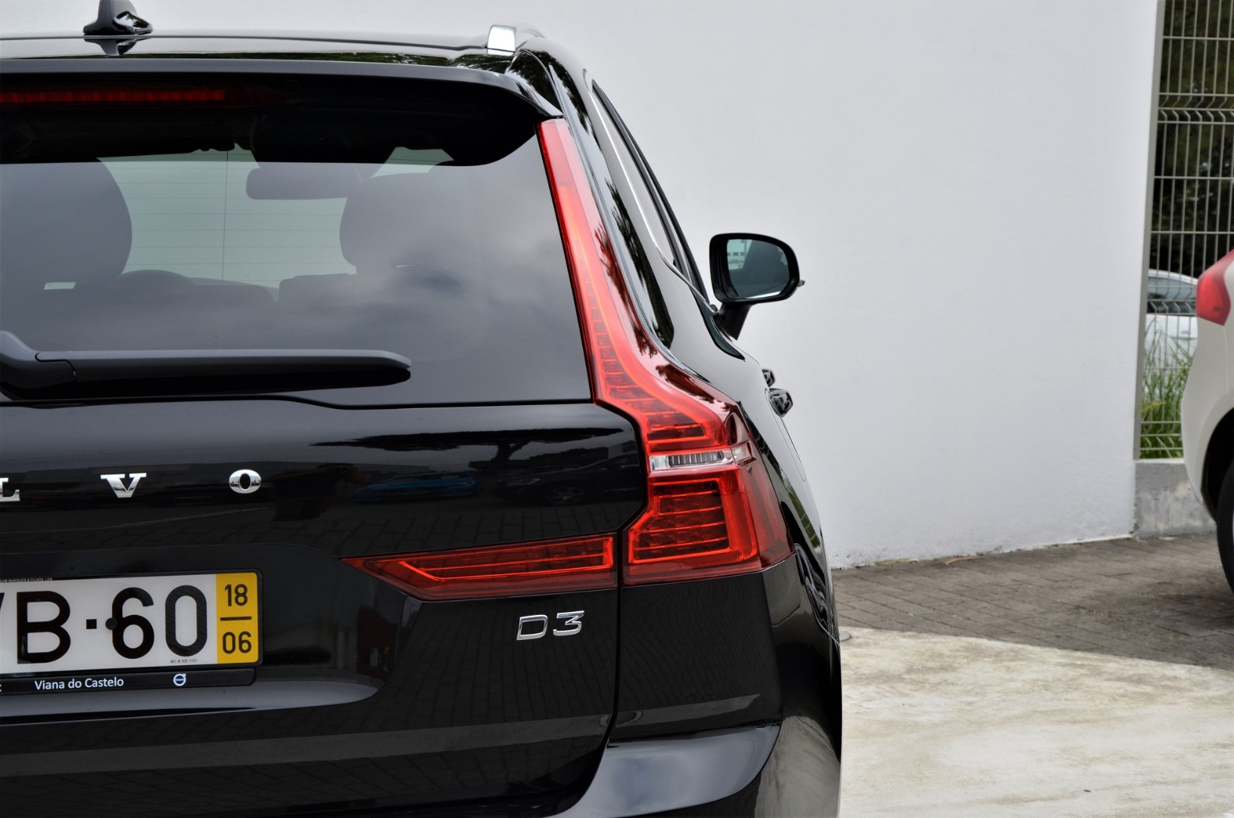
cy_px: 409
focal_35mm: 75
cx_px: 617
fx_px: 2566
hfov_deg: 27.0
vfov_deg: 18.1
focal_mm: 50
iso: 180
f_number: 8
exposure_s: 1/250
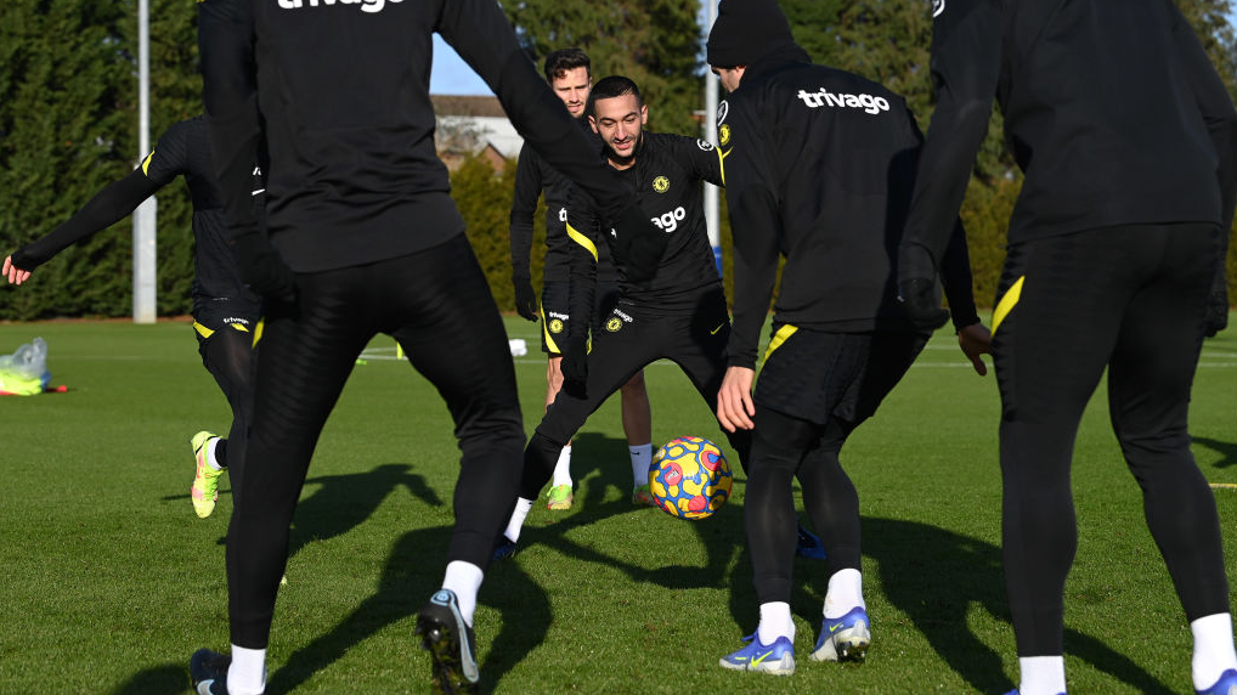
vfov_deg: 12.5
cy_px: 295
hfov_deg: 22.0
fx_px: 3181
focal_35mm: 97
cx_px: 620
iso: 250
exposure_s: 1/2000
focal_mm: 92
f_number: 5.6
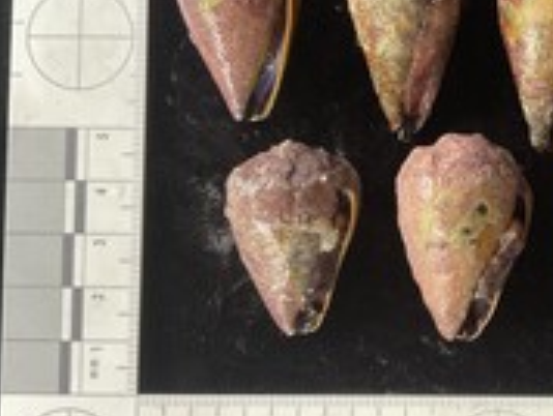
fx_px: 912
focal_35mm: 57
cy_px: 191
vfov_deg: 25.7
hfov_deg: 32.3
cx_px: 485
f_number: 1.8
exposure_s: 1/60
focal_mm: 3
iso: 100
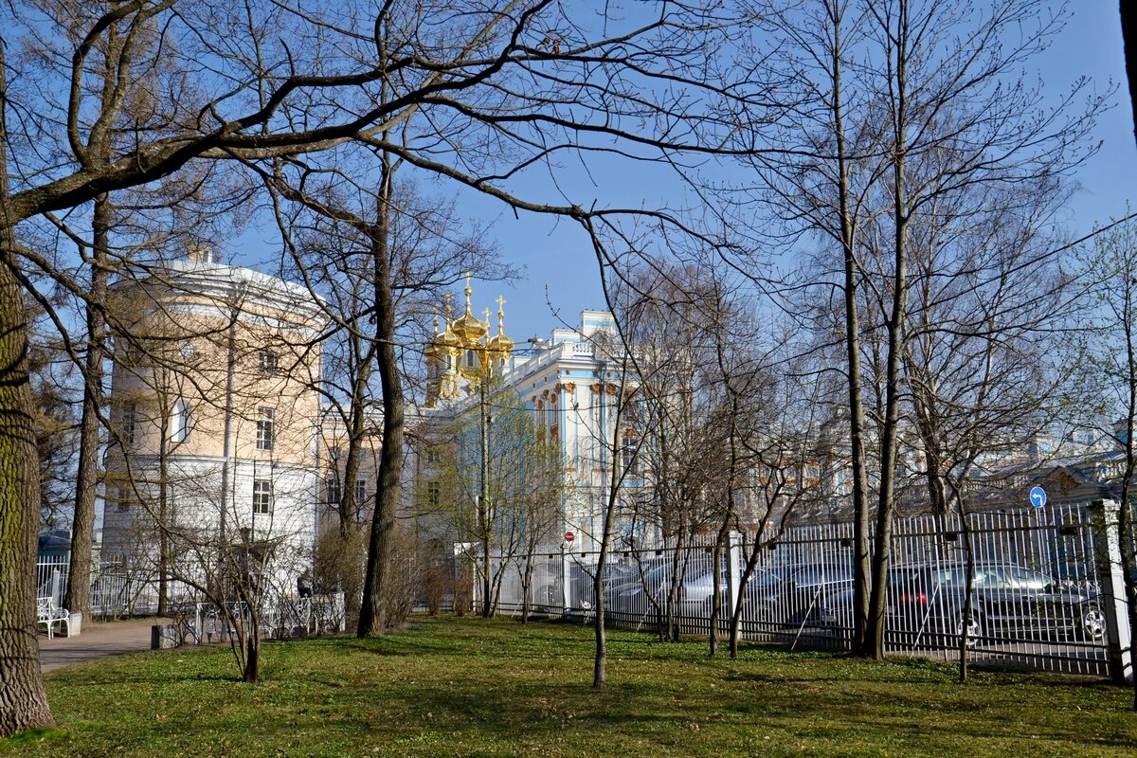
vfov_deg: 36.9
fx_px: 1137
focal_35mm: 36
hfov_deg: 53.1
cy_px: 379
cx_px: 568
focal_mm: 24
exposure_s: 1/250
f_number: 8
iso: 100
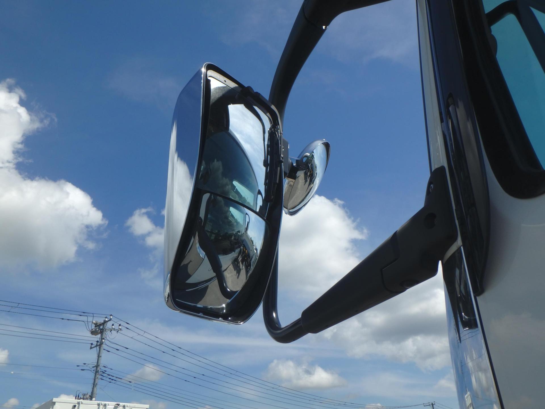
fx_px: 457
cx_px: 272
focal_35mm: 29
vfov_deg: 48.2
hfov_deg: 61.7
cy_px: 204
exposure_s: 1/1000
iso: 125
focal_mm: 5.2
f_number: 4.6
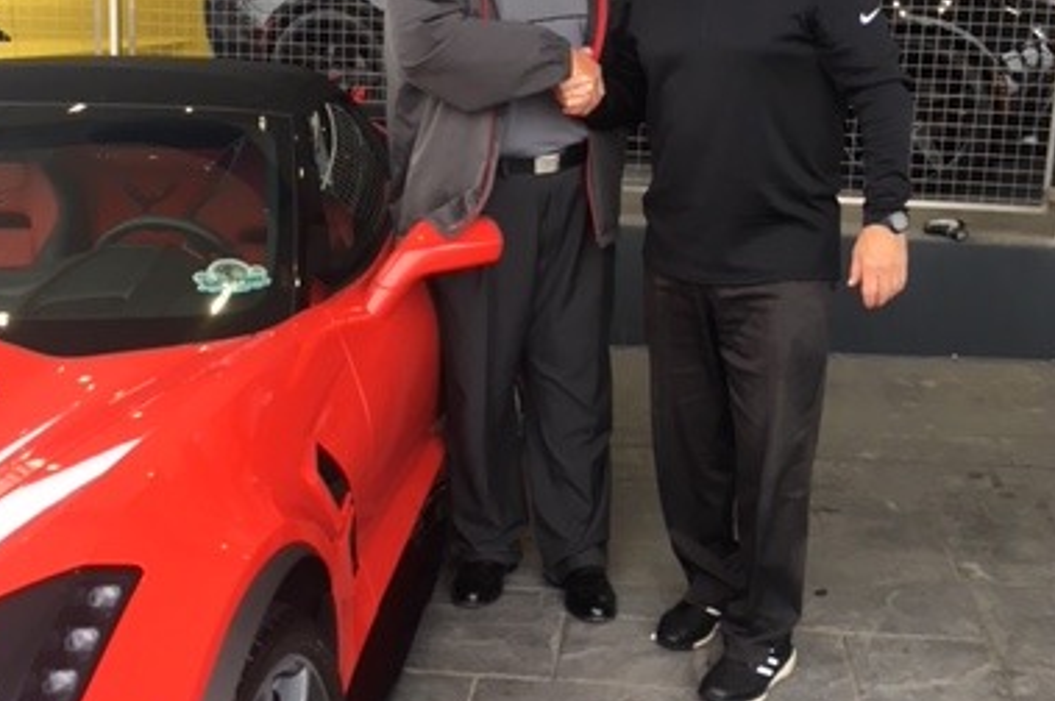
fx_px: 1493
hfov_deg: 38.8
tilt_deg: -10.5
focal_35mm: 51
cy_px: 250
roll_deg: -1.0
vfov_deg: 26.3
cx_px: 454
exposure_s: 1/40
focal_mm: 4.15
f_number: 2.2
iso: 25
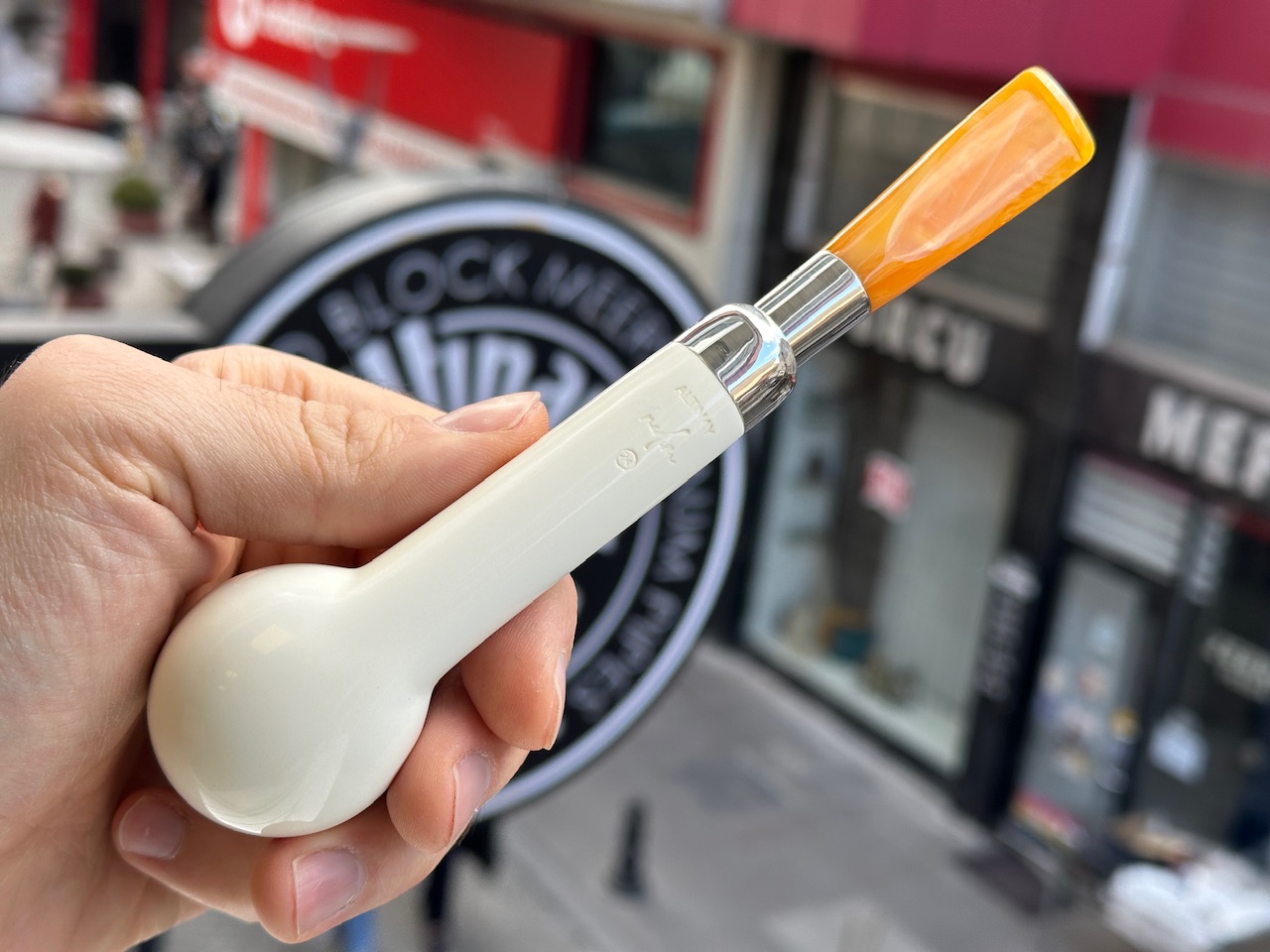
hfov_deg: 39.7
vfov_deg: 30.3
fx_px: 1761
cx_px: 635
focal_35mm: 48
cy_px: 476
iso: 64
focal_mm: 6.86
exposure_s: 1/532
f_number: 1.78
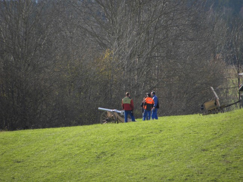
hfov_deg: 3.2
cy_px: 91
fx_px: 4379
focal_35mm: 624
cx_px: 122
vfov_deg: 2.4
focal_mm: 110.4
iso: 100
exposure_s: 1/233
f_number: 5
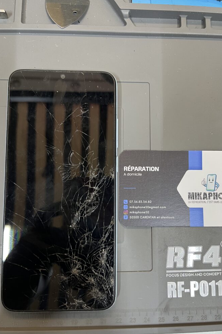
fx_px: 259
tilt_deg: -84.1
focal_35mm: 28
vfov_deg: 65.5
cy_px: 172
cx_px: 120
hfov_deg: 46.3
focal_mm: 5.1
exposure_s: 1/50
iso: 200
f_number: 1.6
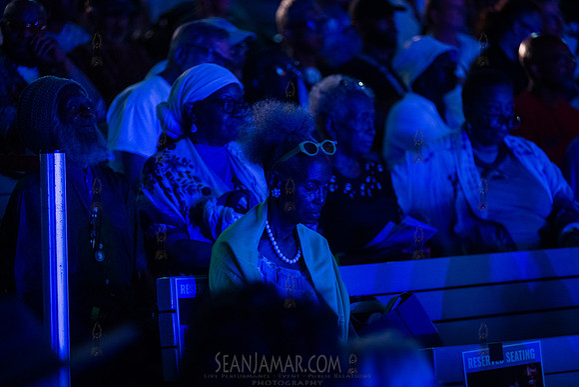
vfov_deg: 9.5
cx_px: 290
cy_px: 194
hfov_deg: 14.2
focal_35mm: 145
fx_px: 2333
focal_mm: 145
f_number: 2.8
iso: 6400
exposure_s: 1/160
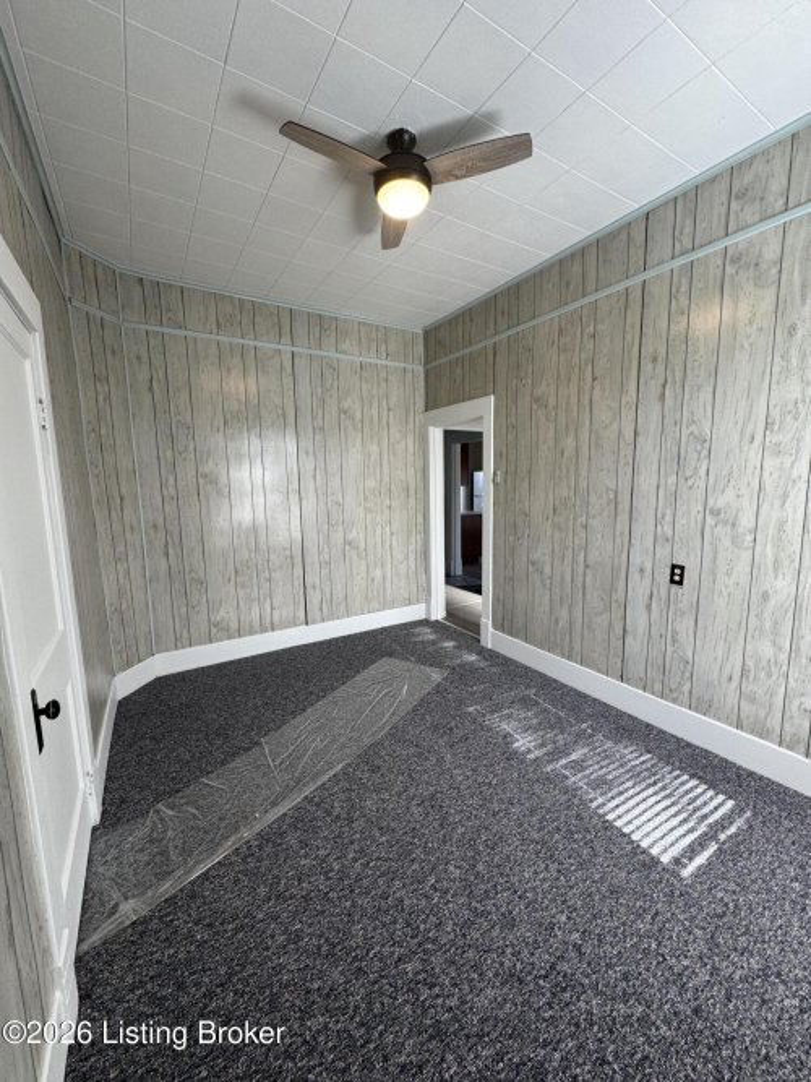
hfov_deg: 85.7
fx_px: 437
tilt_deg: -8.0
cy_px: 541
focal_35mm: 14
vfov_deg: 102.1
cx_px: 406
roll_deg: +2.3
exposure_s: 1/120
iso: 125
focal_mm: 2.22
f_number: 2.2
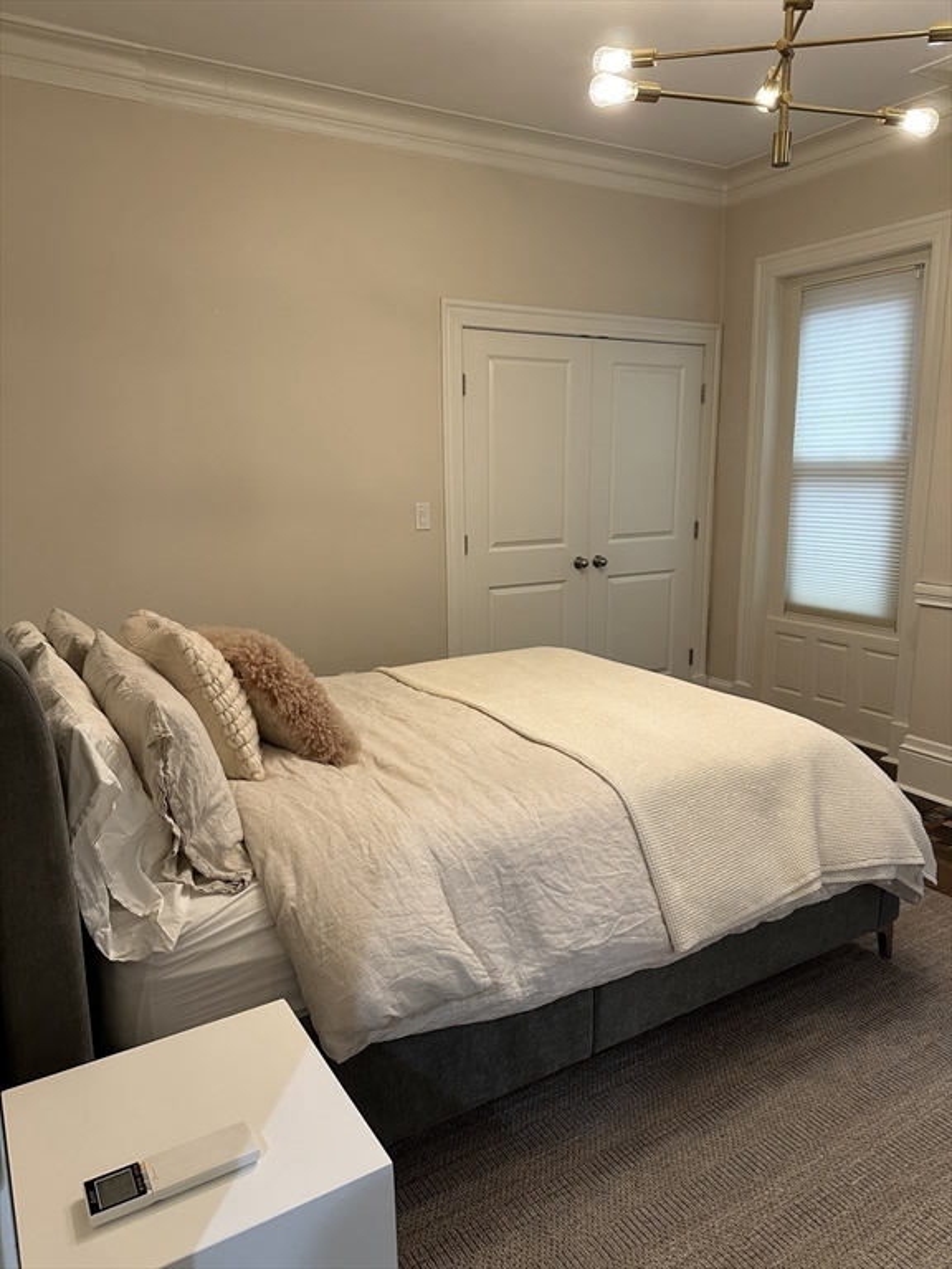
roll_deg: +0.1
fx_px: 880
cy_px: 634
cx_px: 476
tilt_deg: -10.7
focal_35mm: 24
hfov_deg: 56.8
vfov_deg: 71.6
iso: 320
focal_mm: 6.86
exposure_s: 1/60
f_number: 1.78
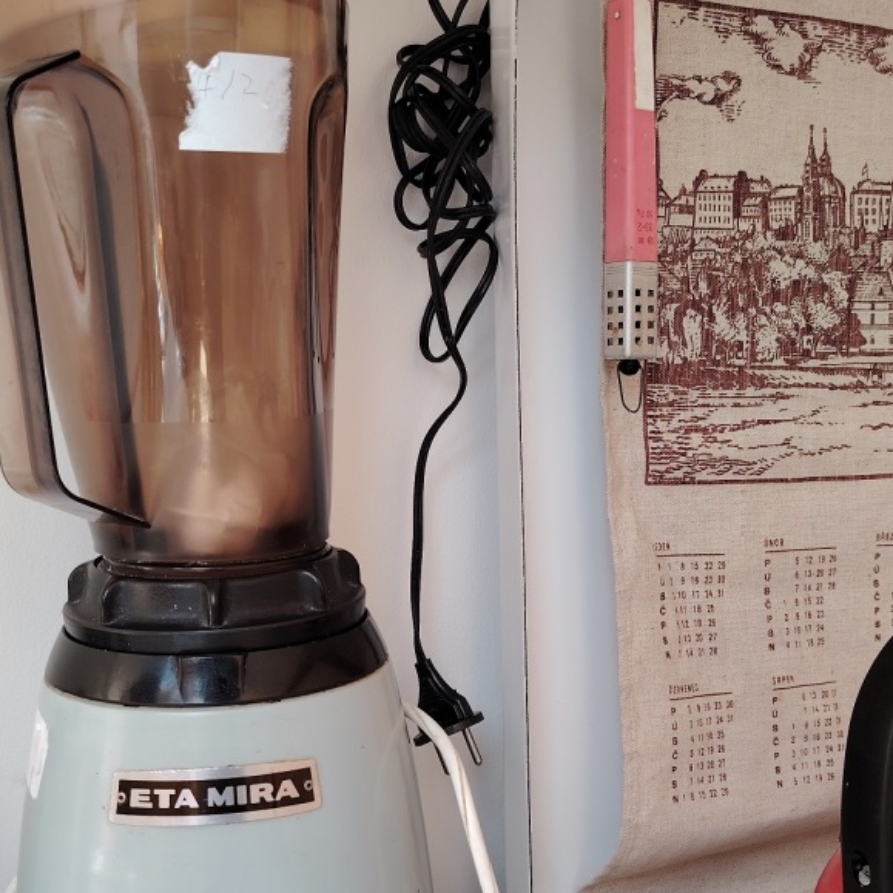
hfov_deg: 38.3
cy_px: 549
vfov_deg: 38.1
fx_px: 1284
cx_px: 461
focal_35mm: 44
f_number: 1.75
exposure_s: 1/100
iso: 213
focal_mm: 5.25
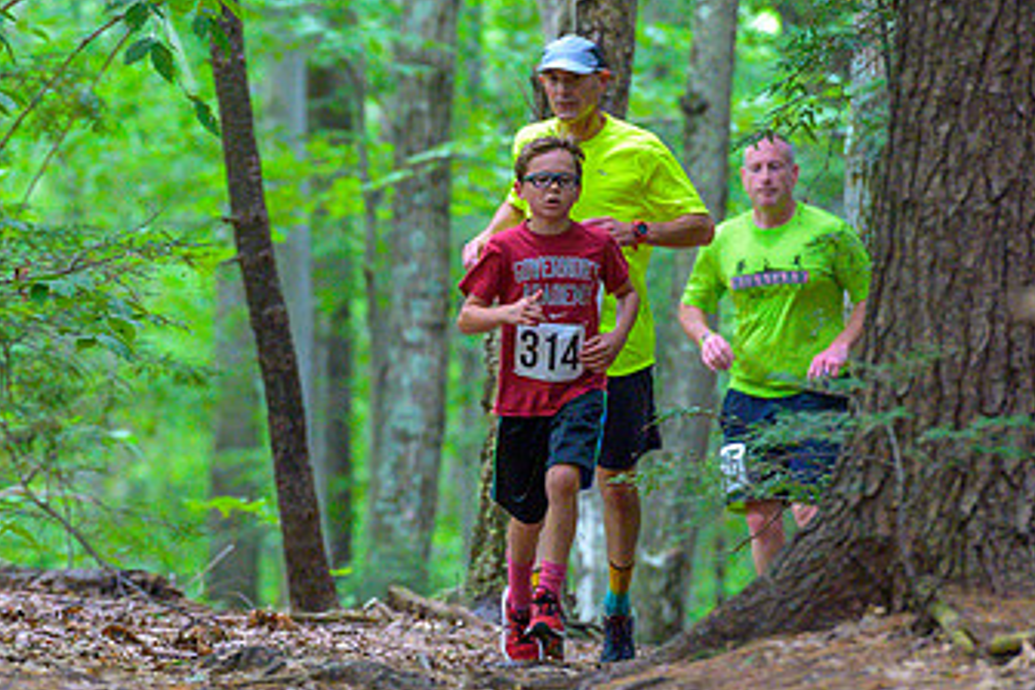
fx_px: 9918
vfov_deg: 4.0
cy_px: 453
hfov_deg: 6.0
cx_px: 370
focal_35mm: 345
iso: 8000
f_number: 4
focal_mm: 200
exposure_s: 1/200
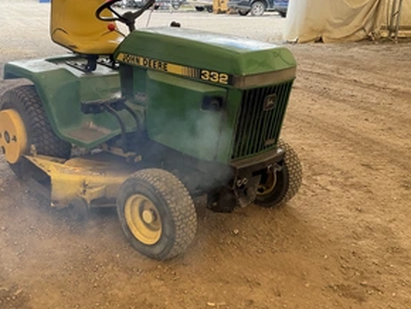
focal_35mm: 40
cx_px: 139
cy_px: 142
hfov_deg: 46.1
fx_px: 475
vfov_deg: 36.0
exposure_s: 1/144
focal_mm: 3
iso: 32
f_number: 1.8
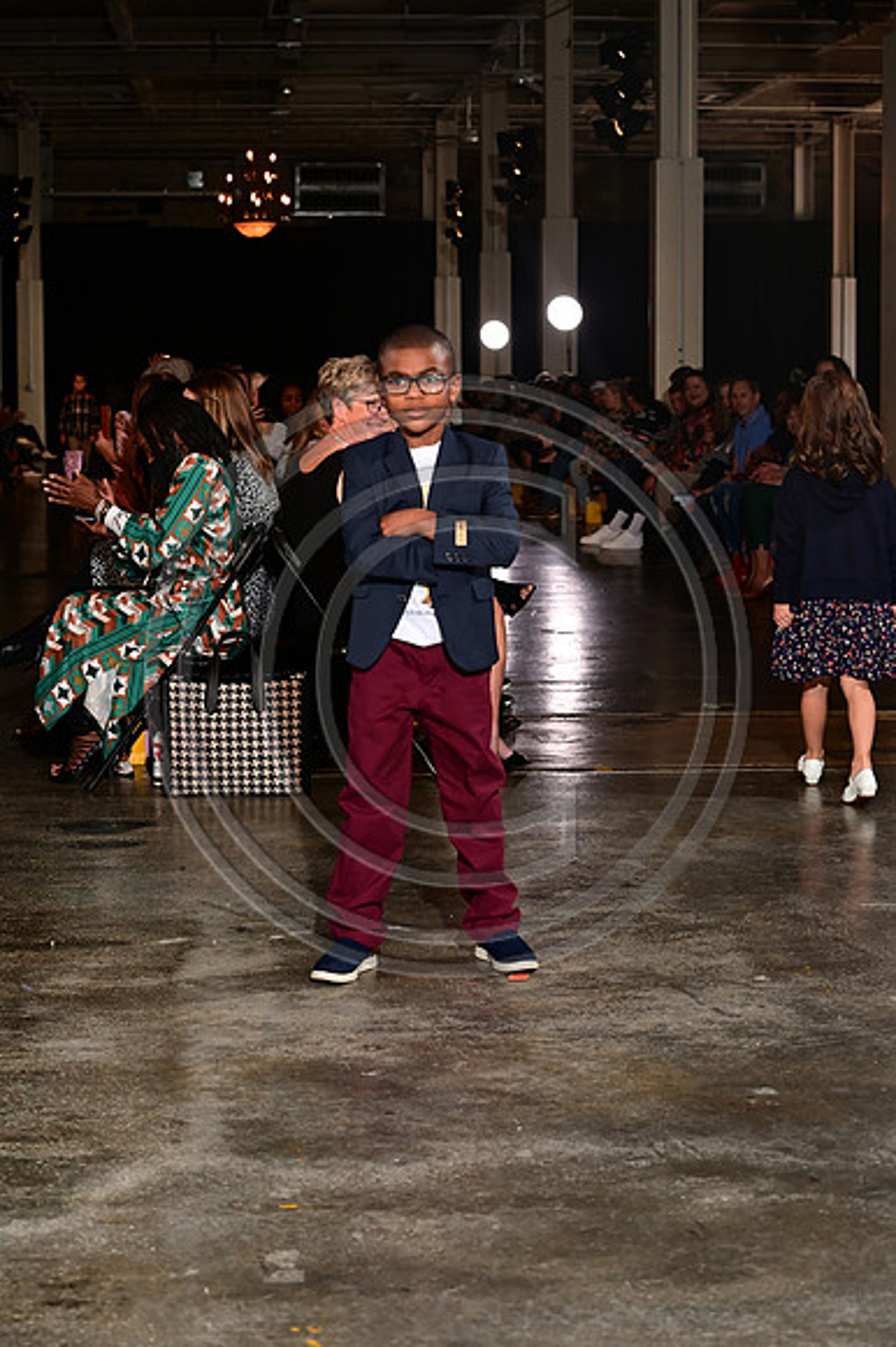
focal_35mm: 70
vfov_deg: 28.9
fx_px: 2616
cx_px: 448
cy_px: 674
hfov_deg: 19.4
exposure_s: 1/160
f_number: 6.3
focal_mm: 70
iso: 1000
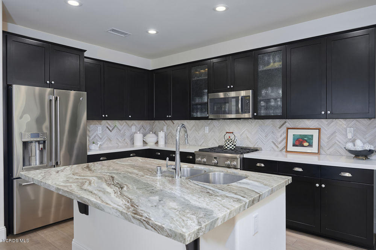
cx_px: 188
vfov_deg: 56.1
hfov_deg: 77.4
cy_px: 125
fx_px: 235
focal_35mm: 22
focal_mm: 22.5
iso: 400
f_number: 7.1
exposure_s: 1/8
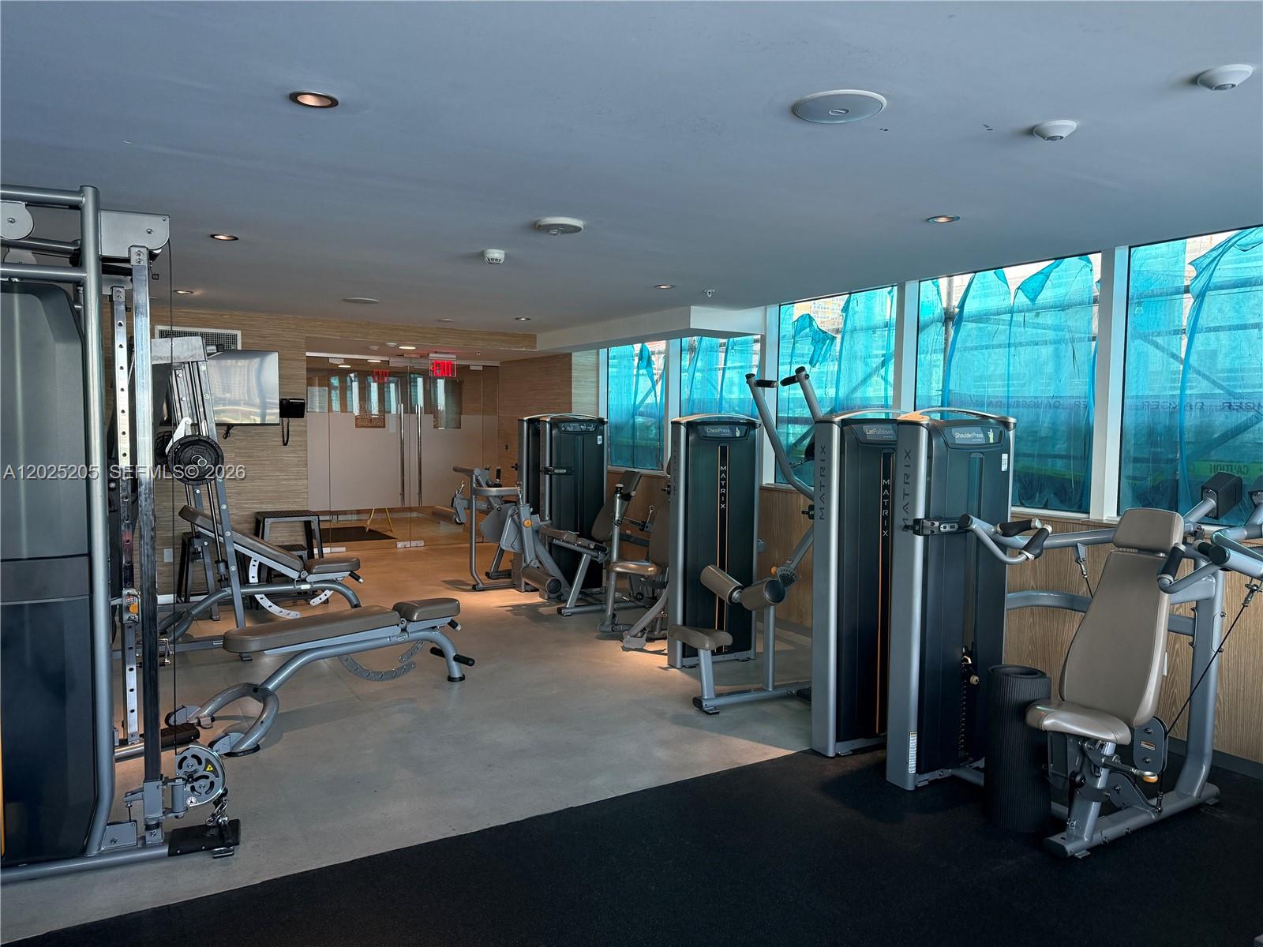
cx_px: 632
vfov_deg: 56.8
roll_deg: -0.7
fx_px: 876
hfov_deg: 71.6
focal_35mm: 24
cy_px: 474
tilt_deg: -3.5
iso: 200
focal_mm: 6.76
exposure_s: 1/233
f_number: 1.78
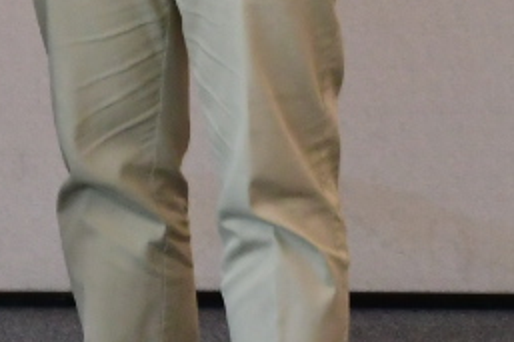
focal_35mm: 360
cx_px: -998
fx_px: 5137
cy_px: -338
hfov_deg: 5.4
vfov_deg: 3.8
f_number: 4.8
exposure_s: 1/60
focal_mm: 38
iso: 1000
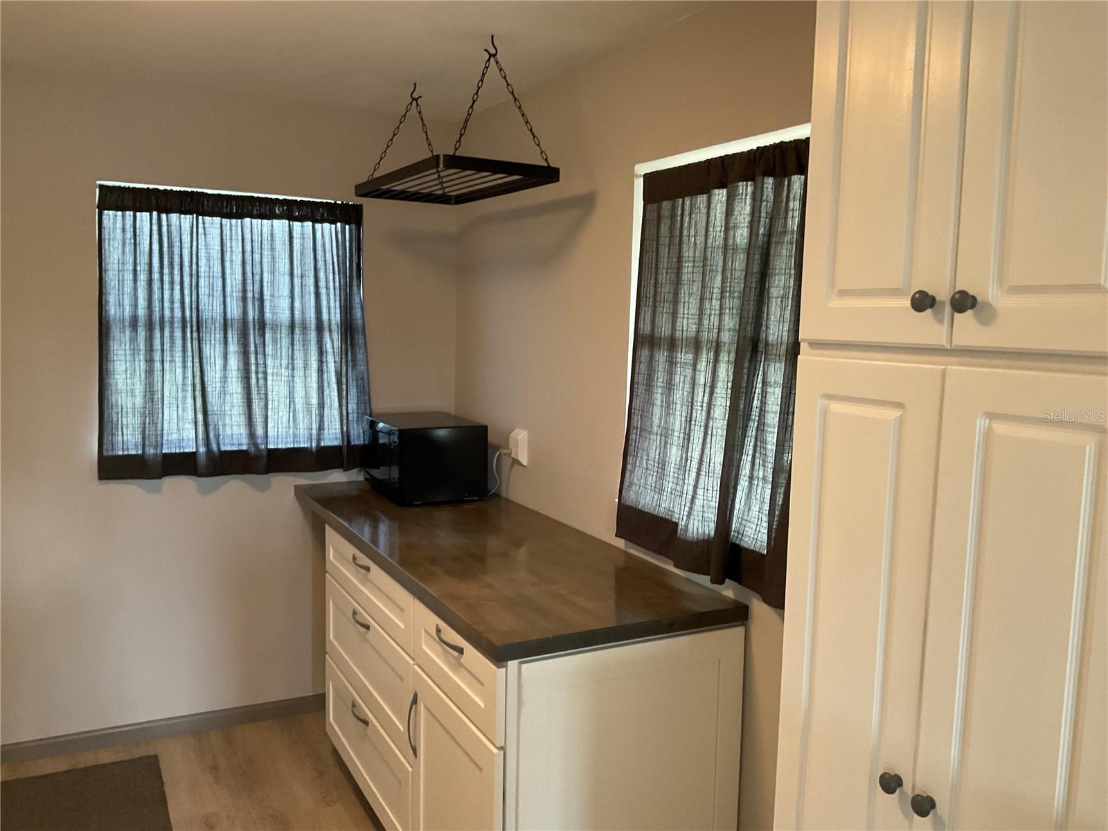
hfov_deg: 61.7
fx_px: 928
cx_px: 554
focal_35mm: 29
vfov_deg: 48.2
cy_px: 416
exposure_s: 1/60
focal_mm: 3
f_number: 1.8
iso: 160
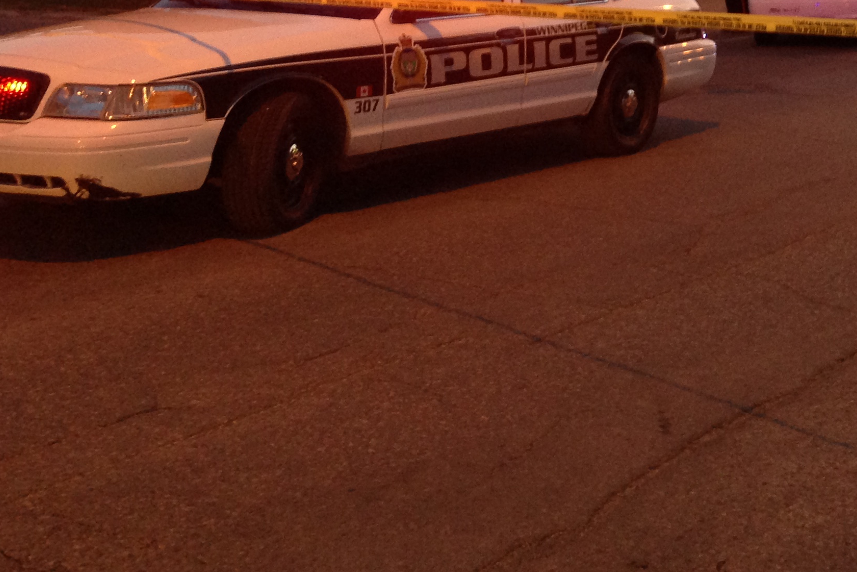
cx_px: 810
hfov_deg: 28.2
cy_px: -49
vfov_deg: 19.2
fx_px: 1619
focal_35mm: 68
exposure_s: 1/20
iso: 160
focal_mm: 4.13
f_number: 2.4
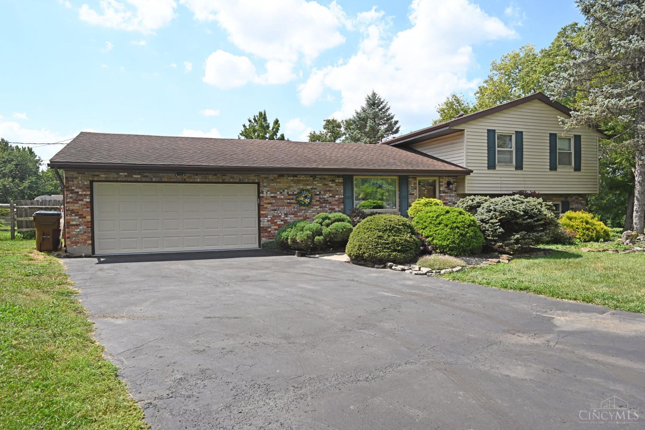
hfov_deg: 77.3
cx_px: 322
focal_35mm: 22
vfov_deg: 56.1
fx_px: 403
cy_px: 215
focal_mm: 22.5
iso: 100
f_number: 6.3
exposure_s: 1/320
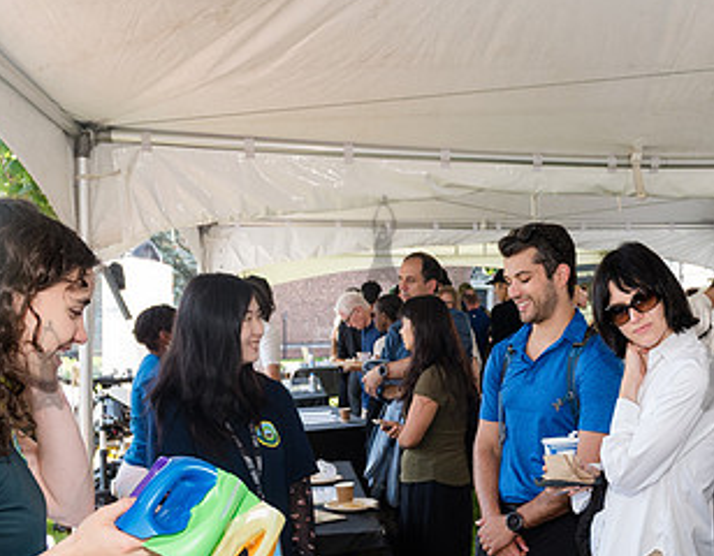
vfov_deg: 27.5
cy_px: 455
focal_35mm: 53
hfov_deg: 34.9
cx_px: 544
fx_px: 1109
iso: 400
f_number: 4.5
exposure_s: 1/160
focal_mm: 24
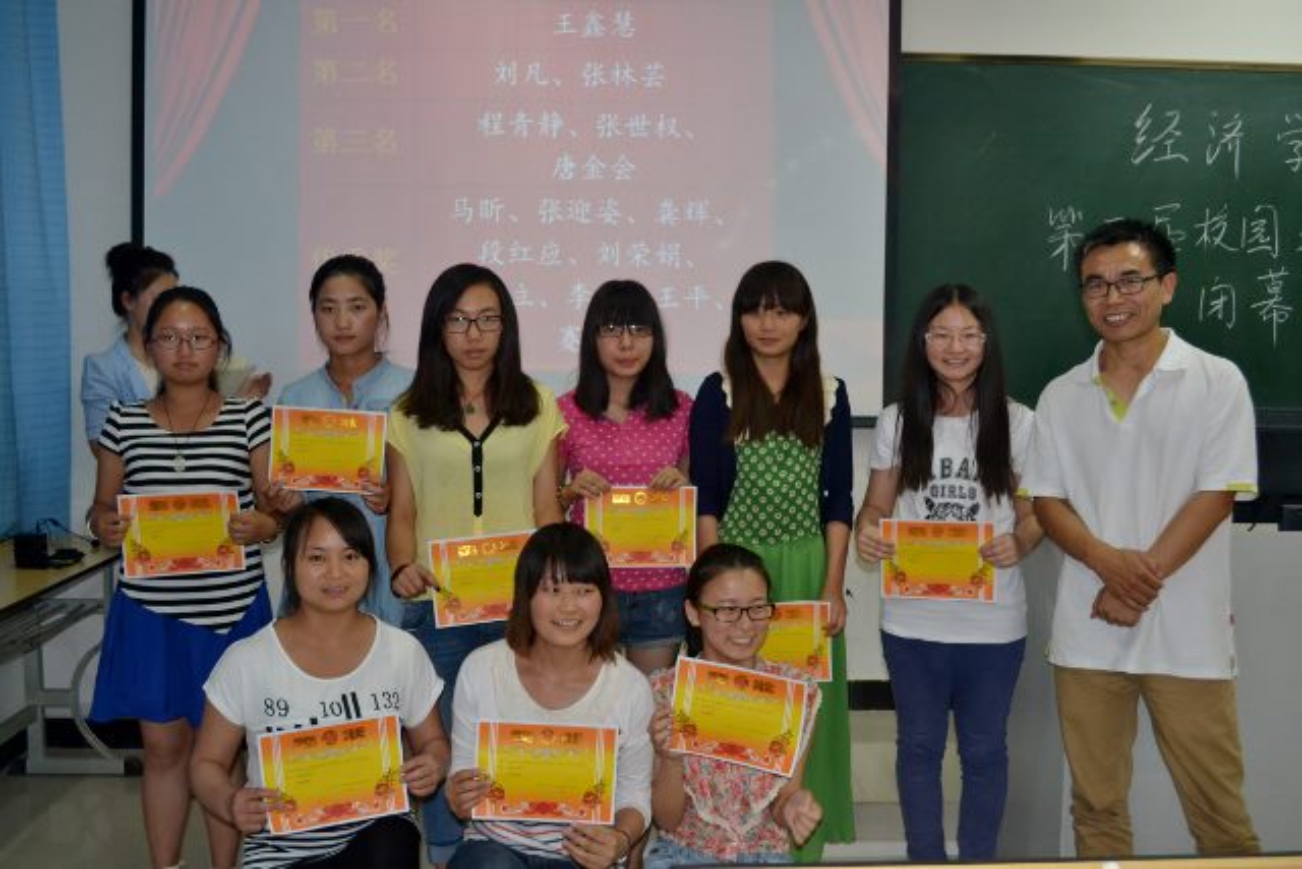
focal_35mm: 36
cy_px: 434
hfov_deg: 53.1
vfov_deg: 36.9
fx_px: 1302
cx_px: 651
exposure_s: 1/60
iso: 800
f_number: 4
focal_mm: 24
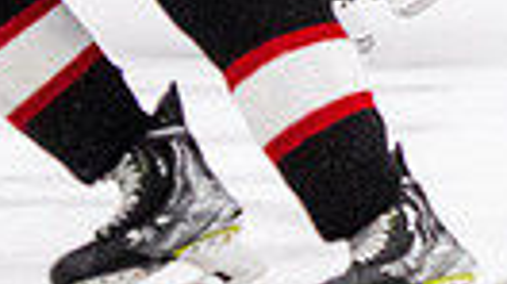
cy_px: -628
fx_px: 12116
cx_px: 1074
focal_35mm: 902
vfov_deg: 1.3
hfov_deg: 2.4
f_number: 2.8
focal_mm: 102
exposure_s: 1/640
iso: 1600
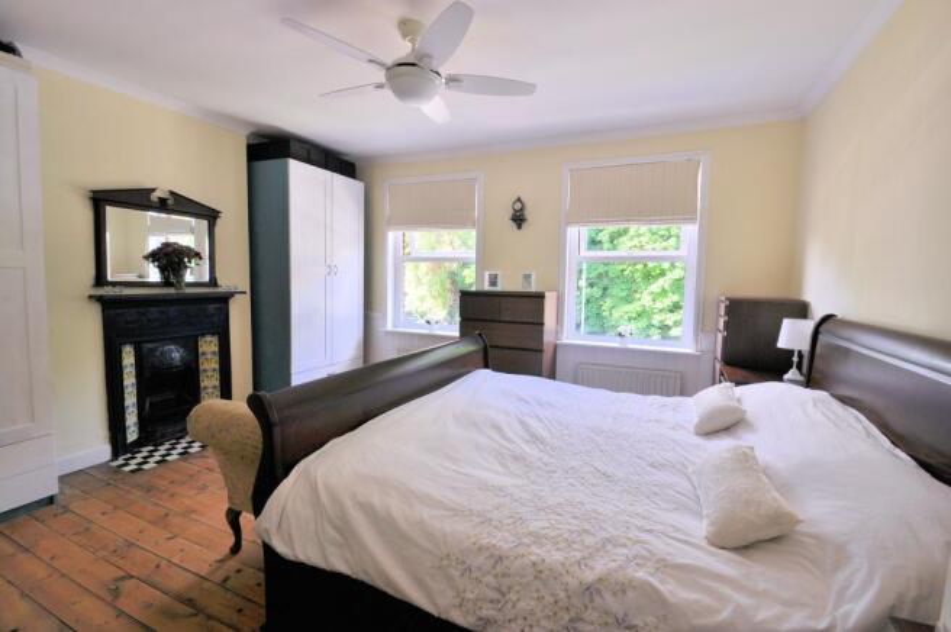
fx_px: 396
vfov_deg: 77.2
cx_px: 476
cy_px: 316
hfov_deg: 100.4
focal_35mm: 15
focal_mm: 10
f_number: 9
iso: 200
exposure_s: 1/25
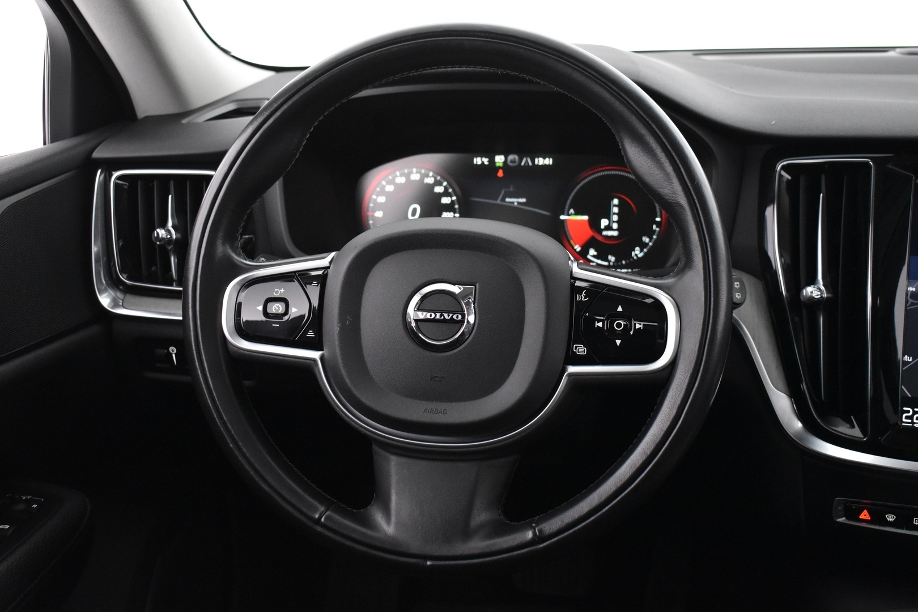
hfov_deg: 42.3
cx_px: 459
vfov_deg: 28.9
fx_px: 1186
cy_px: 306
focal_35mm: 46
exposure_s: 1/40
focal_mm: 31
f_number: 4.2
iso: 3200
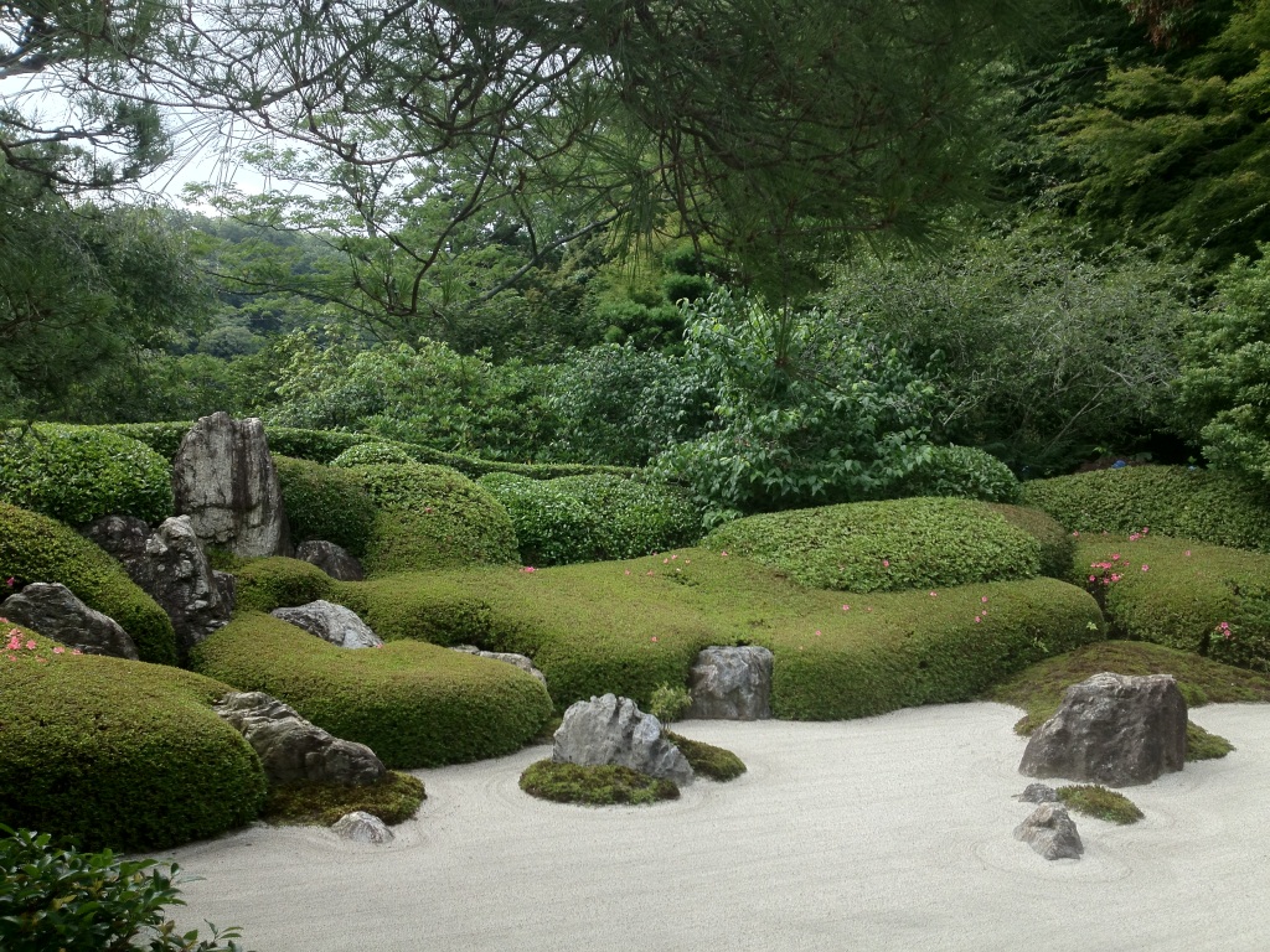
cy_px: 476
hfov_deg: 52.6
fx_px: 1284
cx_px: 635
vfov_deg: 40.7
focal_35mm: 35
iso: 64
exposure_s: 1/336
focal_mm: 4.28
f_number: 2.4
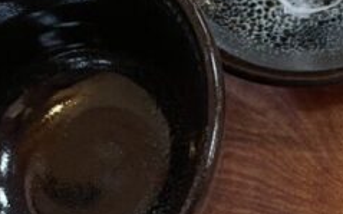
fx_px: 1102
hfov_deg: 15.4
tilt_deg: -71.0
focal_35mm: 118
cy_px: -77
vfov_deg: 10.8
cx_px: 604
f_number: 1.6
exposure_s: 1/50
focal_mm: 4.2
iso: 125
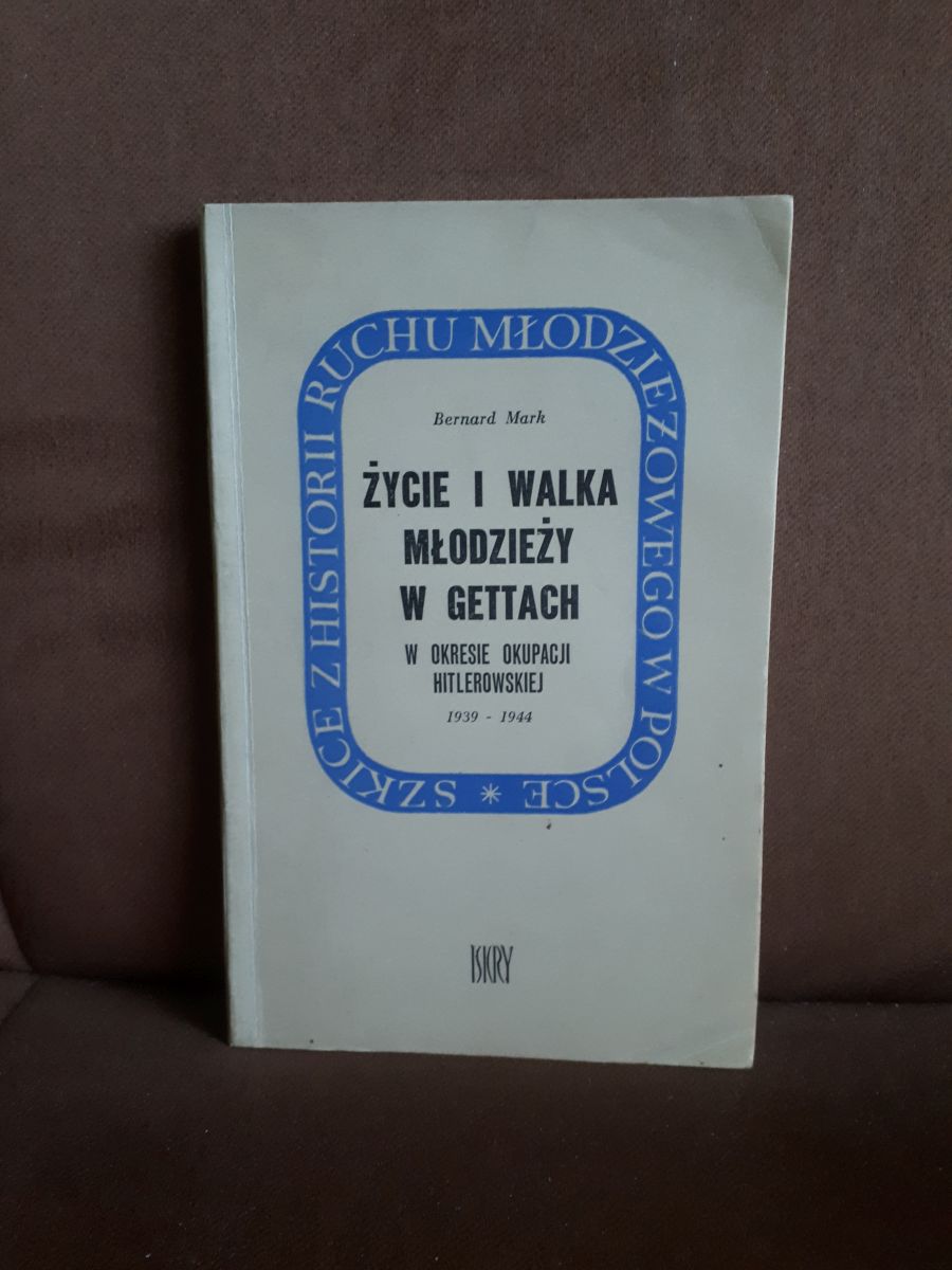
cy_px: 635
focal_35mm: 27
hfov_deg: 51.4
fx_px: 990
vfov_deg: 65.3
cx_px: 476
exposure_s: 1/15
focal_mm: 3.6
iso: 200
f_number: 1.9
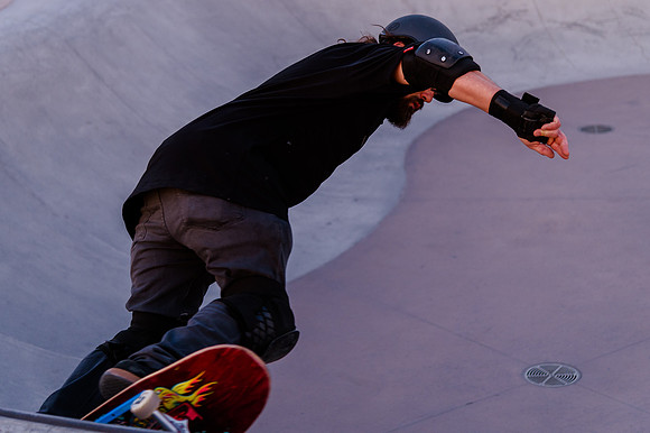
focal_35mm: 77
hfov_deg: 26.3
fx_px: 1391
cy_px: 176
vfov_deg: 17.7
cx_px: 337
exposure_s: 1/500
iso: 800
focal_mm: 65
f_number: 4
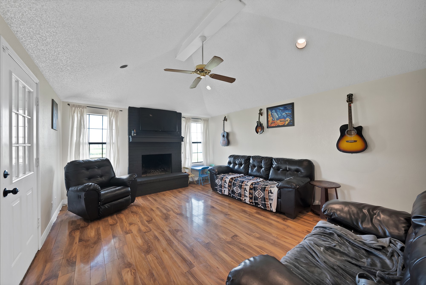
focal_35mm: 12
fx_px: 142
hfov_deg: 112.6
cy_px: 142
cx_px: 213
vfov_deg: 90.1
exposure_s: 1/2.5
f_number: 9
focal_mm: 12
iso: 640
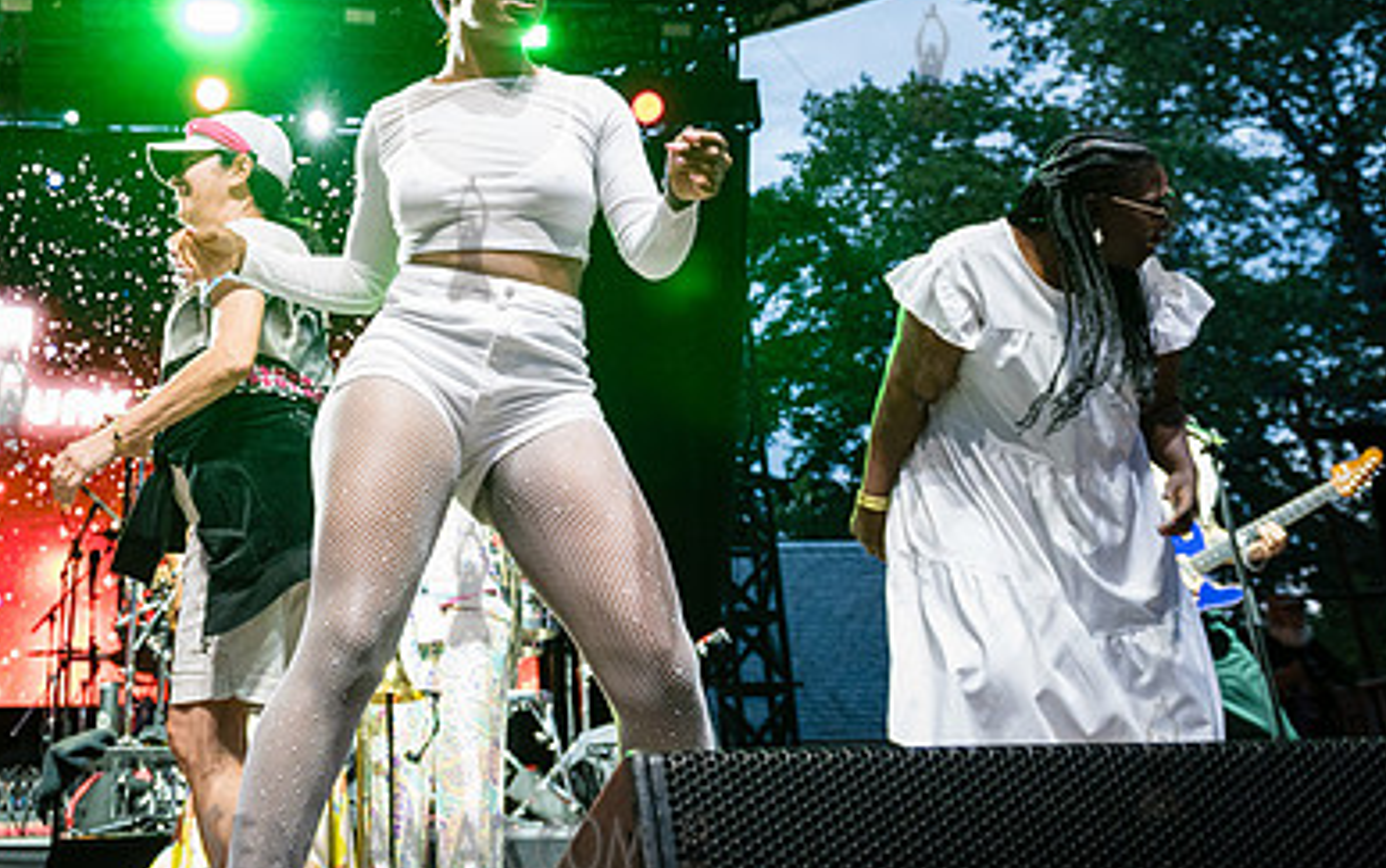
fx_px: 1701
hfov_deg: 43.7
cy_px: 146
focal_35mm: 45
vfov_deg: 27.9
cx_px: 464
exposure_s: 1/200
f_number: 4
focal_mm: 26
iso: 3200
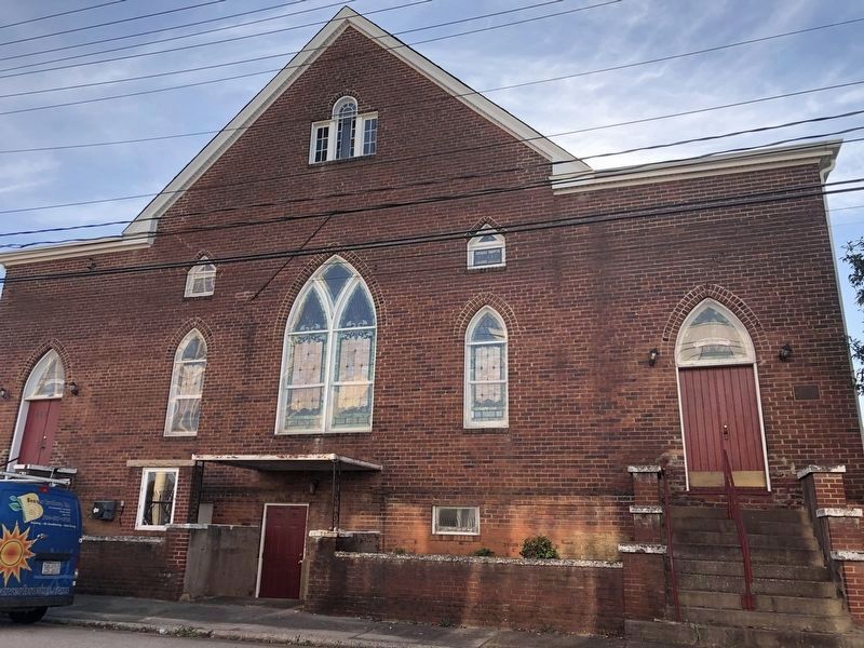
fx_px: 699
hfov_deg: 63.4
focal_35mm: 28
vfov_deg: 49.7
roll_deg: -0.9
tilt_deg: +16.6
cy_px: 324
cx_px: 432
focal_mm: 4
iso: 20
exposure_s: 1/813
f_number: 1.8
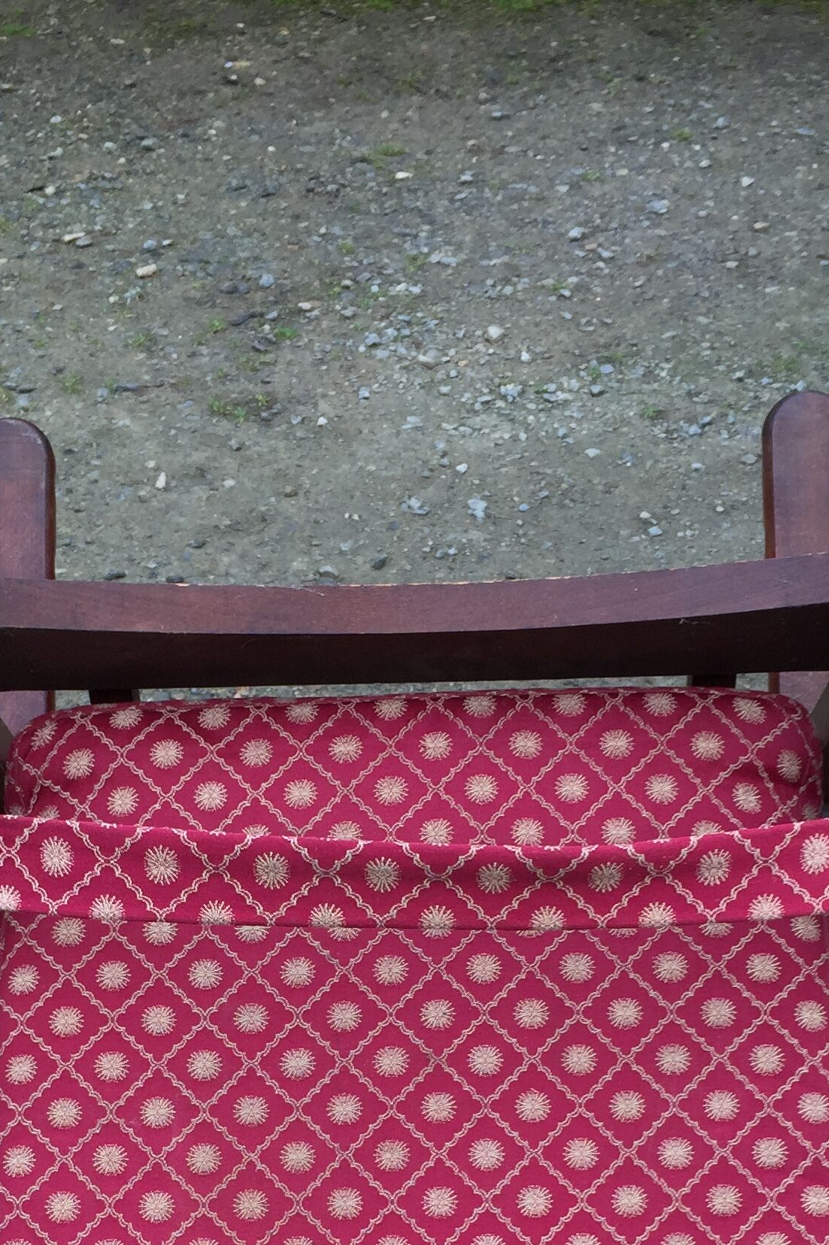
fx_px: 2039
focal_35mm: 59
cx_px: 368
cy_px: 1149
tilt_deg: -45.1
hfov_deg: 23.0
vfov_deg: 32.1
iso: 32
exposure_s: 1/134
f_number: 2.2
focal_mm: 4.15
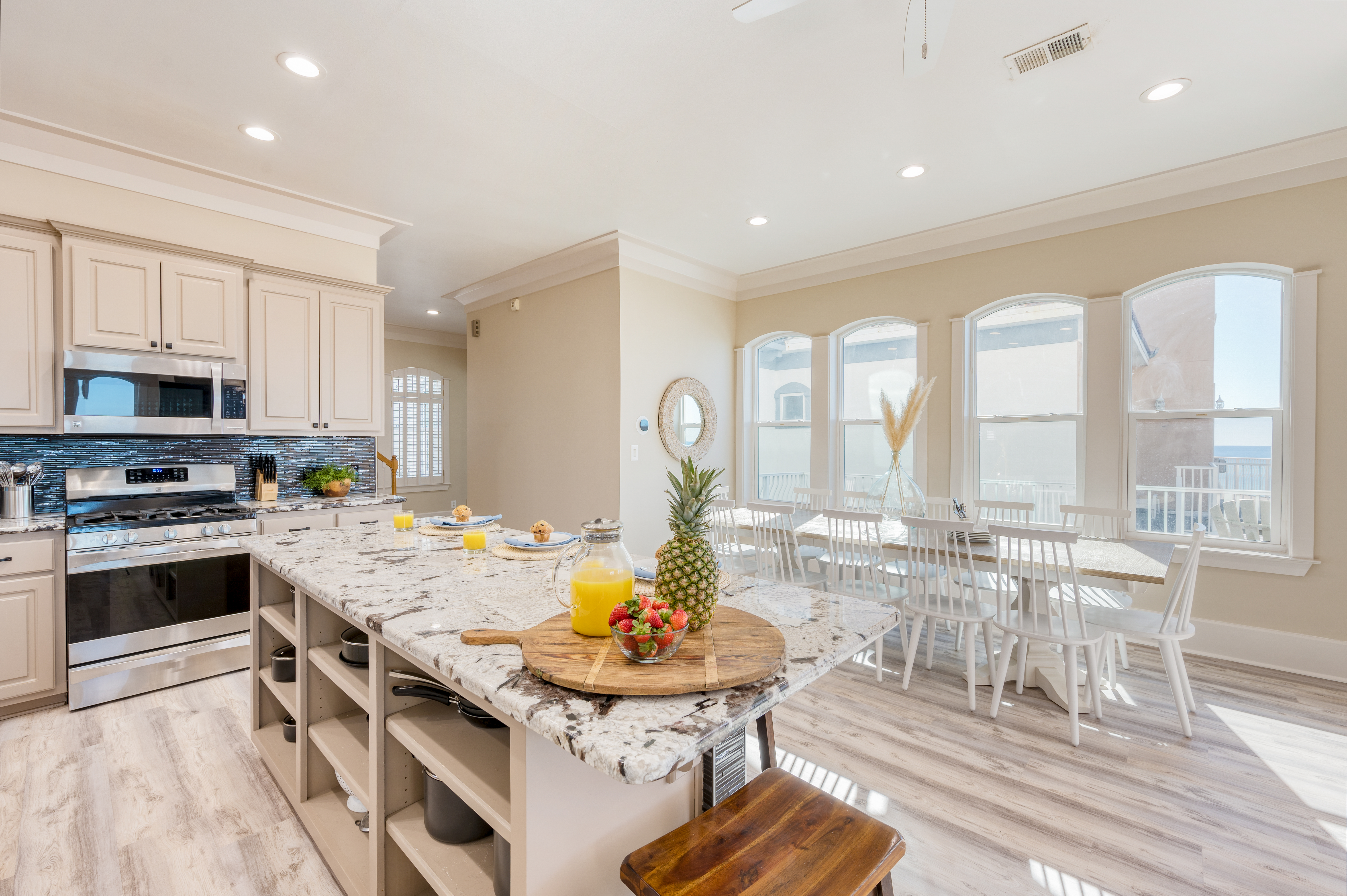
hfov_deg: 100.4
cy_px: 448
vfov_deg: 77.2
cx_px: 674
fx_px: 561
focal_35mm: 15
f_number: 9
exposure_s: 1/13
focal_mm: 15
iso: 100
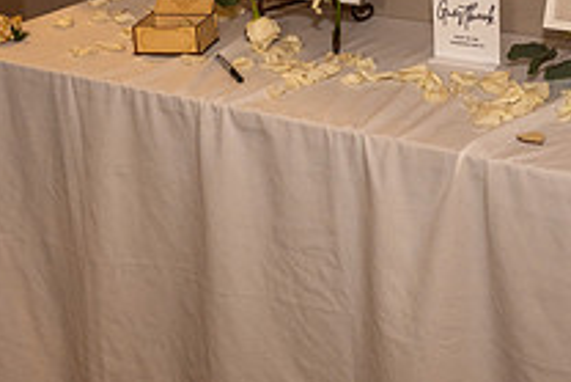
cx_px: 313
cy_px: -78
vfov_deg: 19.2
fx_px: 1063
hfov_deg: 30.0
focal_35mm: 67
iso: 800
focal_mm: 24
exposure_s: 1/100
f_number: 3.5
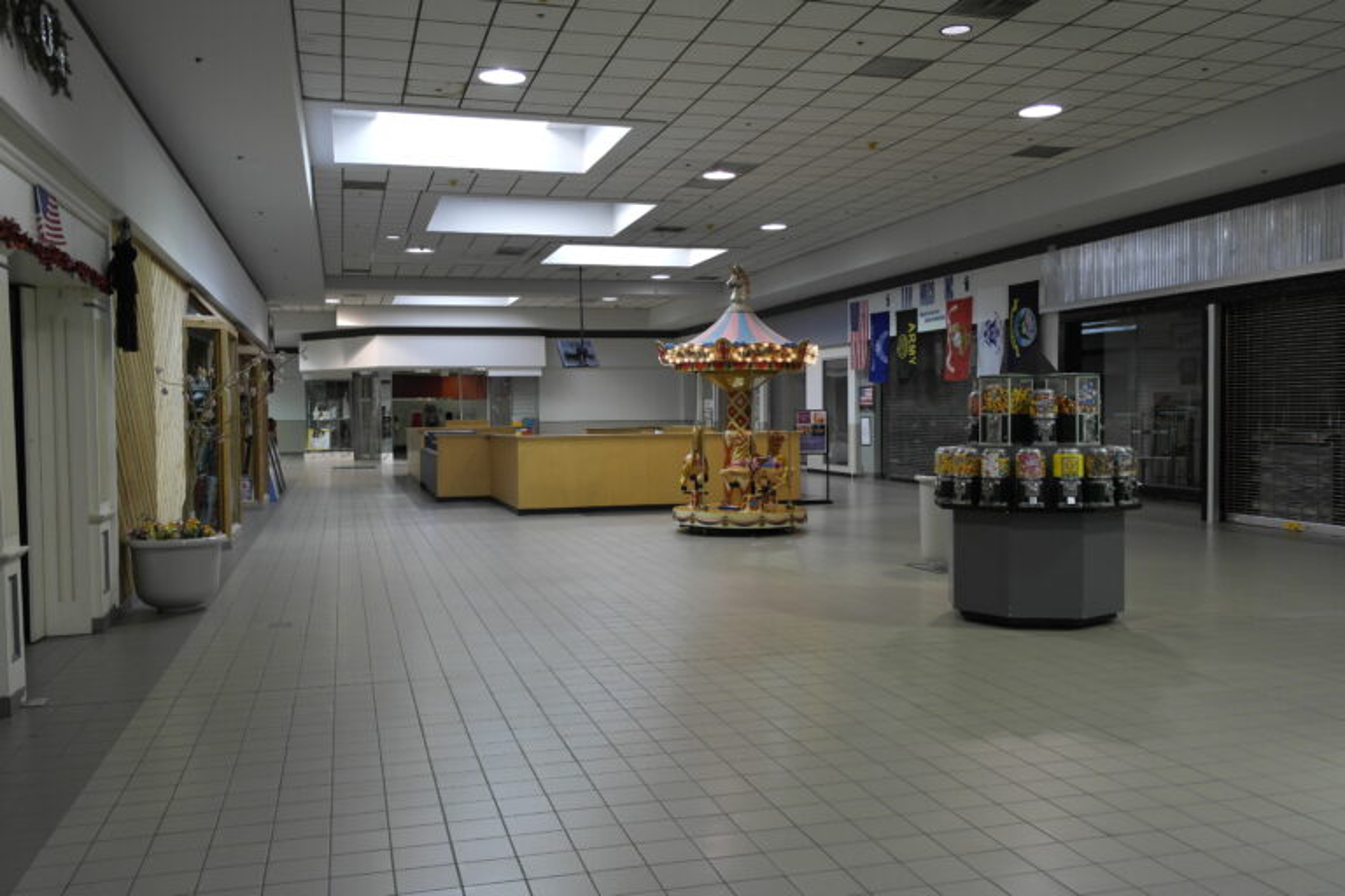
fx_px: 1121
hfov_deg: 61.9
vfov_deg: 43.6
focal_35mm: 30
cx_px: 672
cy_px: 448
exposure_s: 1/80
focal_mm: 20
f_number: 3.5
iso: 400
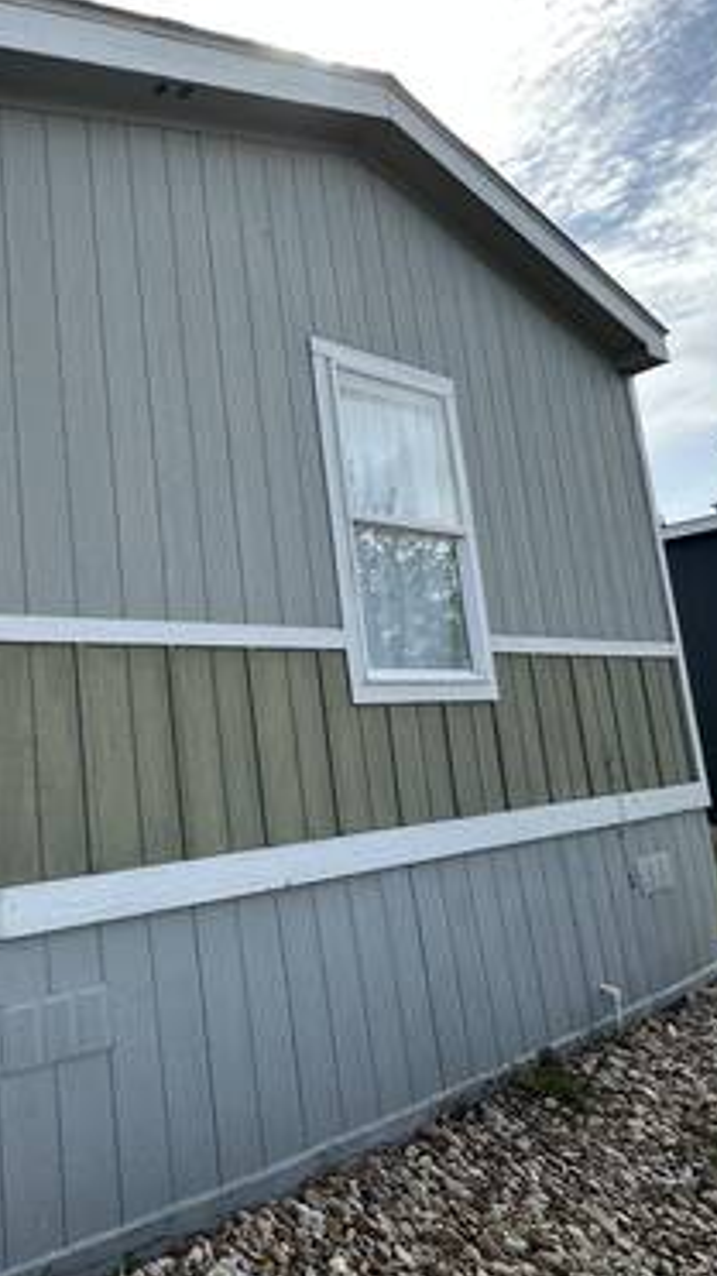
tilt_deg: +7.1
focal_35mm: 21
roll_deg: +1.9
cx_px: -3
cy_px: 652
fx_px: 710
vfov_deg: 83.8
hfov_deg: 45.1
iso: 50
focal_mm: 2.22
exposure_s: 1/1043
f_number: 2.2
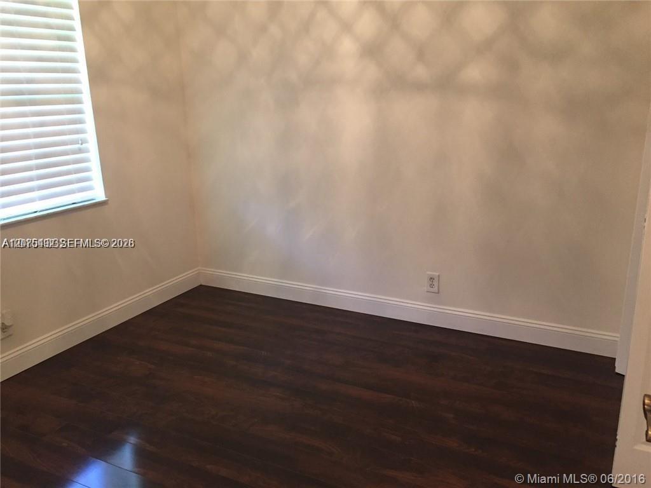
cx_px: 326
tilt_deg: -15.0
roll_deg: -0.3
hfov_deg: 61.7
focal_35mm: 29
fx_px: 545
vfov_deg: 48.2
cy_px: 244
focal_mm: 4.15
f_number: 2.2
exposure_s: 1/30
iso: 160
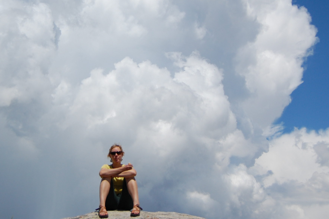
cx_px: 113
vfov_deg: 21.7
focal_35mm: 62
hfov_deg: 32.2
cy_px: 61
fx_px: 566
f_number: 4
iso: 200
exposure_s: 1/4000
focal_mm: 24
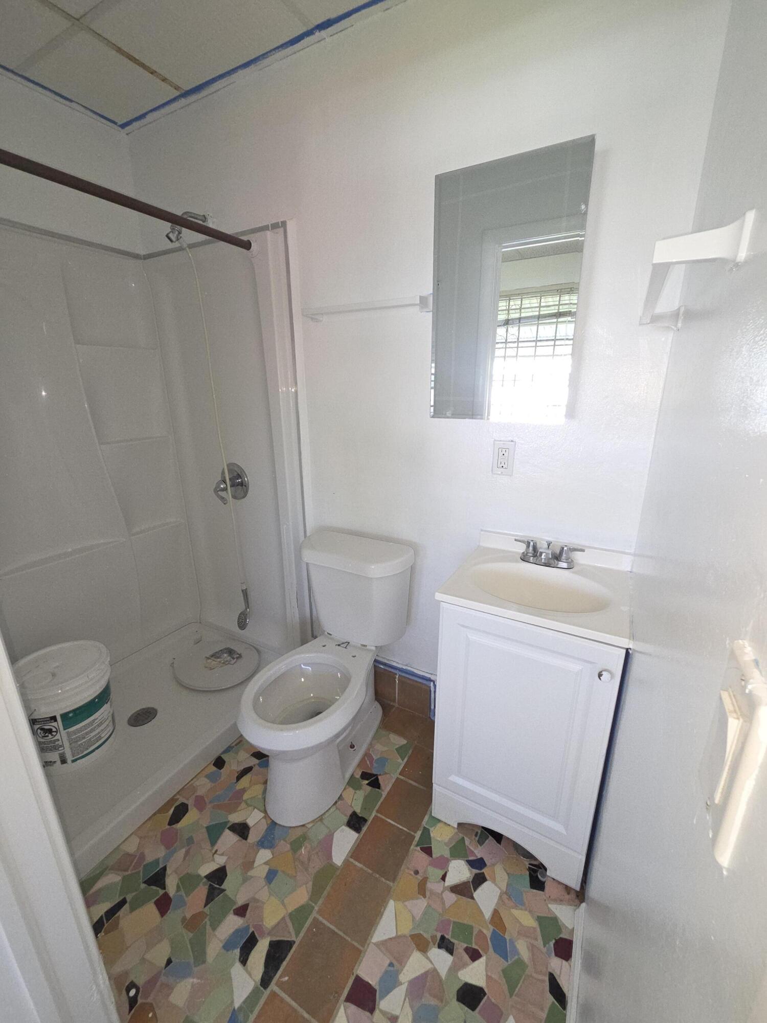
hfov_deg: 89.9
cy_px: 512
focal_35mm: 13
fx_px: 384
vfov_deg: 106.2
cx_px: 384
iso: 160
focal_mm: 2.2
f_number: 2.2
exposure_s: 1/60
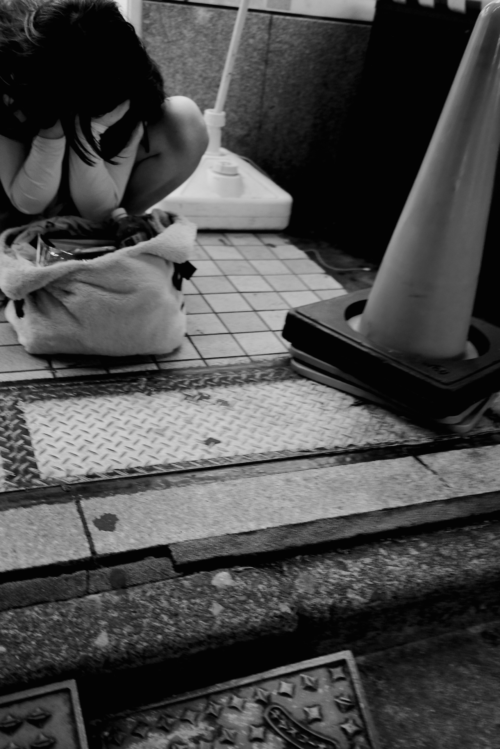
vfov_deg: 54.4
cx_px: 250
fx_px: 729
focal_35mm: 35
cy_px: 374
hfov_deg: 37.9
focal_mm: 23
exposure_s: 1/60
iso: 800
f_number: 2.8
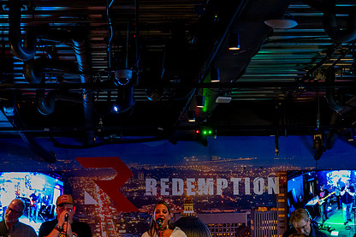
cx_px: 133
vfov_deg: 12.1
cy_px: 162
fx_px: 1117
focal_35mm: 113
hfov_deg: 18.1
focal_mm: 78
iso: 6400
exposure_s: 1/40
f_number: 4
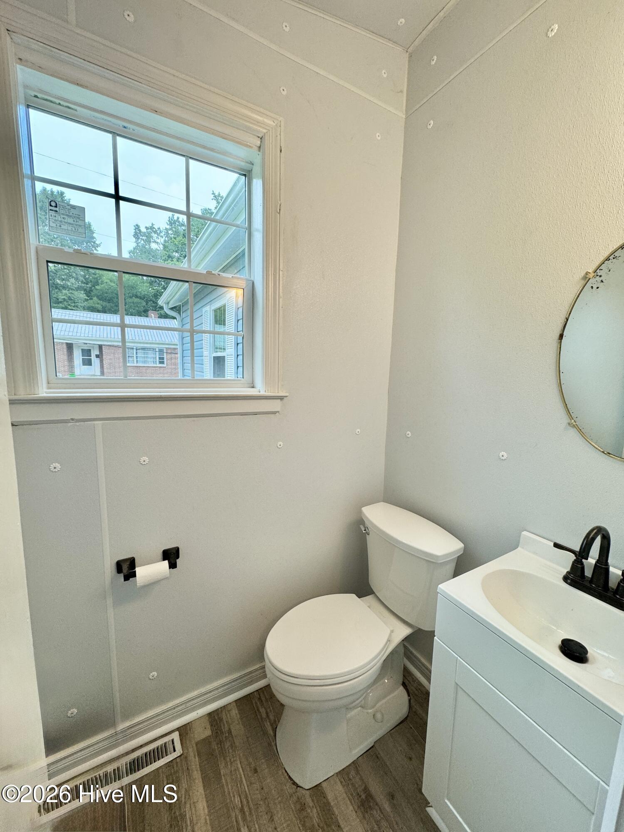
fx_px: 336
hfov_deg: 85.7
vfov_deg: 102.1
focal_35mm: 14
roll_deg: -1.2
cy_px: 416
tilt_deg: -7.8
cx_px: 312
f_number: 2.2
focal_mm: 2.22
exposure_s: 1/120
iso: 125
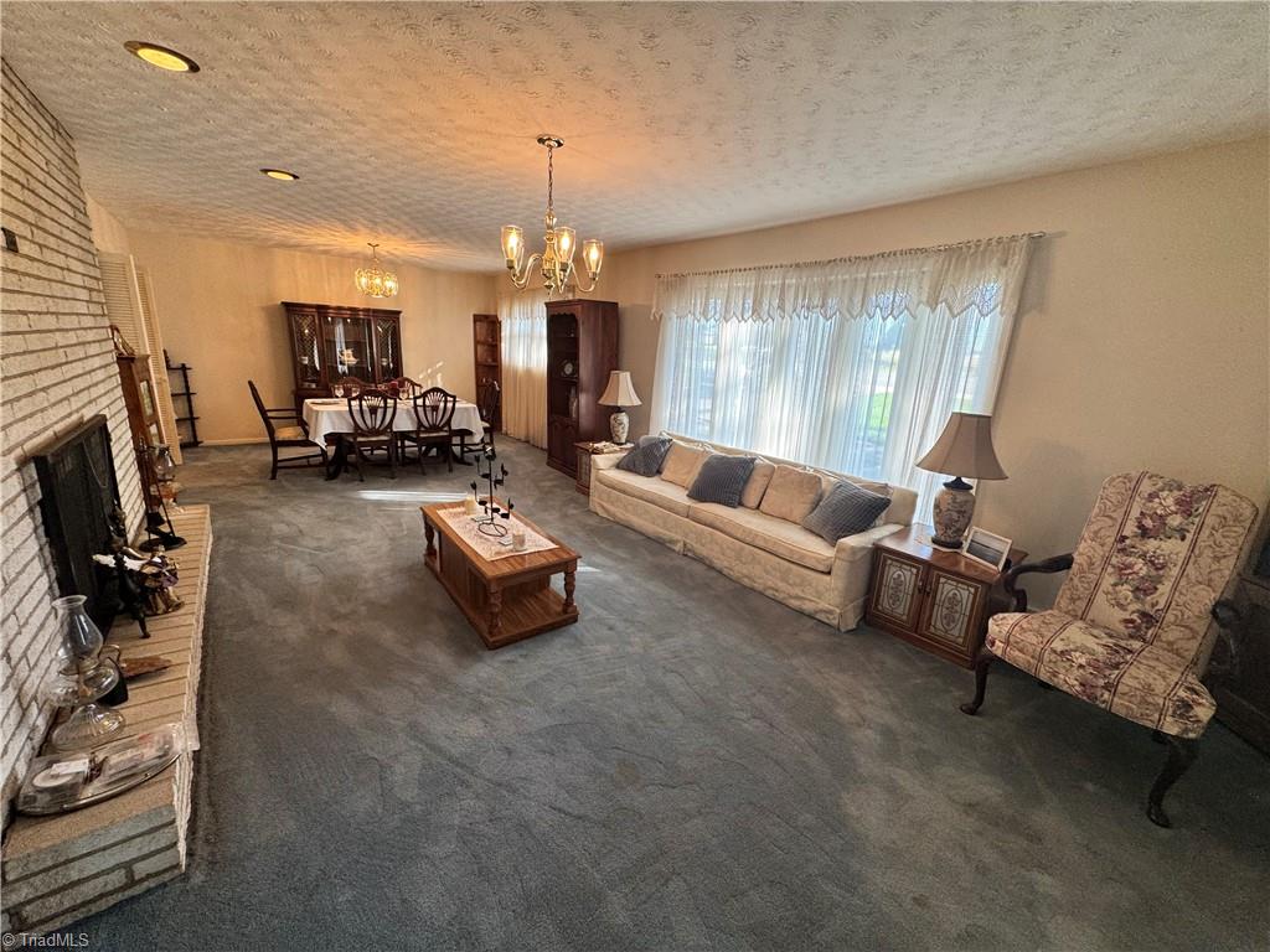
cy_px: 476
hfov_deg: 102.1
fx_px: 514
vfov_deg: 85.7
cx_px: 635
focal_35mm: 14
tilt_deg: -15.3
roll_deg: -3.0
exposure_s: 1/120
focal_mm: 2.22
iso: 125
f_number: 2.2
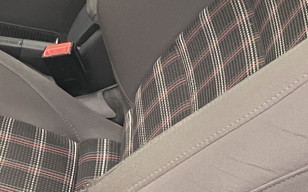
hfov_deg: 18.6
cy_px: -26
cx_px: -30
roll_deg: -0.1
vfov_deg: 11.9
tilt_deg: -28.1
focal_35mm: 108
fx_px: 907
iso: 100
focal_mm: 4.2
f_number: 1.6
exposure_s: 1/50
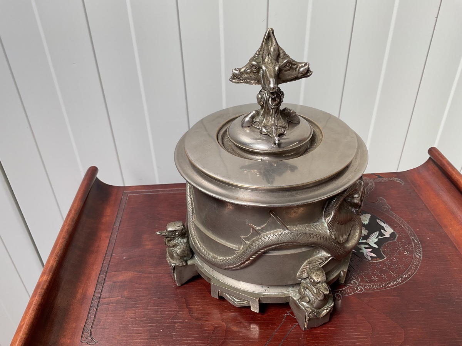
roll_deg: +2.1
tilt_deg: -34.3
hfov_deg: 61.7
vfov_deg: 48.2
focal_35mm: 29
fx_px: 387
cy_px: 173
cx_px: 231
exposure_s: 1/183
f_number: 1.8
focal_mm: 3
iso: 16
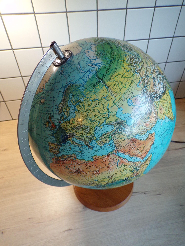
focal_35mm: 24
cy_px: 123
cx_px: 92
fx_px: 171
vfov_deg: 71.6
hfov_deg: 56.8
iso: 155
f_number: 3
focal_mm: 4.3
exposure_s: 1/34
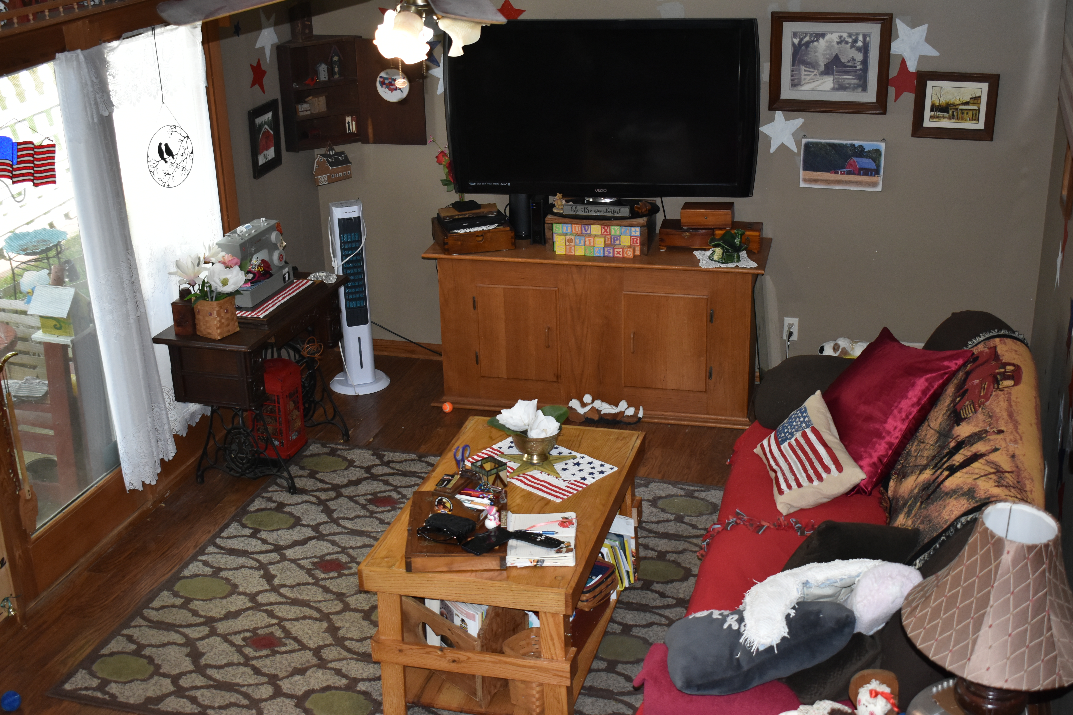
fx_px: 1341
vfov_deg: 29.9
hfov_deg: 43.6
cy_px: 358
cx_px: 536
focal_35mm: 45
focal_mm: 30
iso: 1100
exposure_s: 1/200
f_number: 4.2
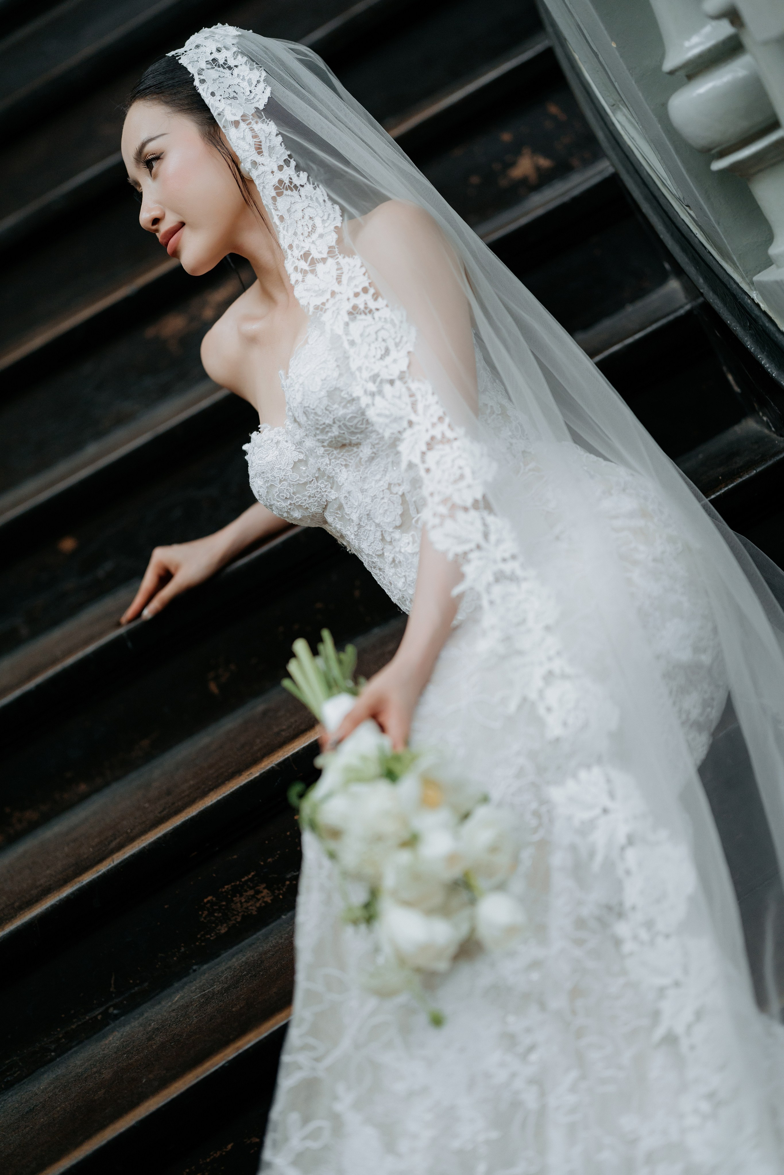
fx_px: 2776
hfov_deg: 16.1
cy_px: 588
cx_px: 392
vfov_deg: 23.9
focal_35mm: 85
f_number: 1.4
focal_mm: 85
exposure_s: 1/400
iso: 1000
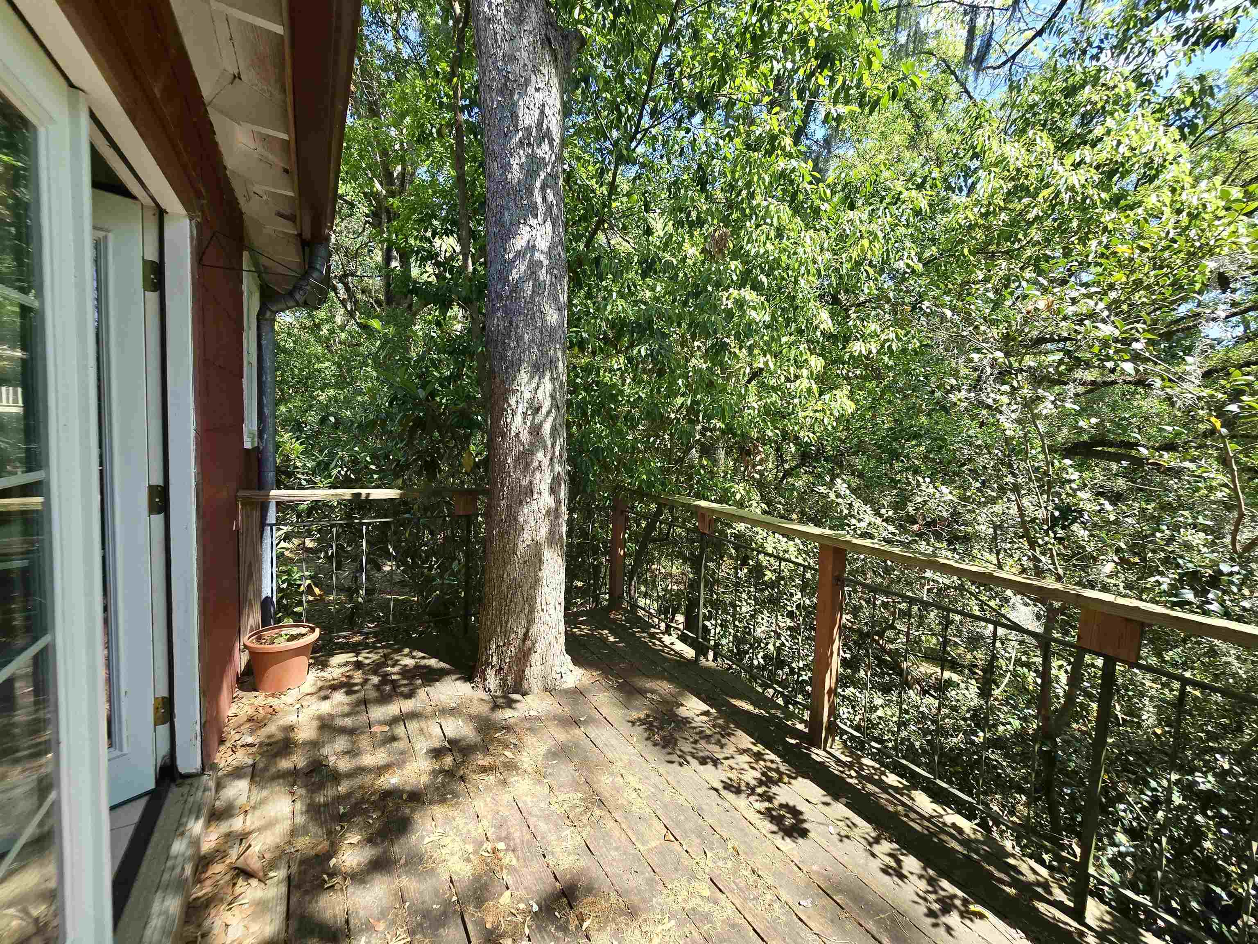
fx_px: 472
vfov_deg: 89.9
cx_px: 629
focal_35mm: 13
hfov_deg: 106.2
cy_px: 472
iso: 50
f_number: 2.2
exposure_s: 1/348
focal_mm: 2.2
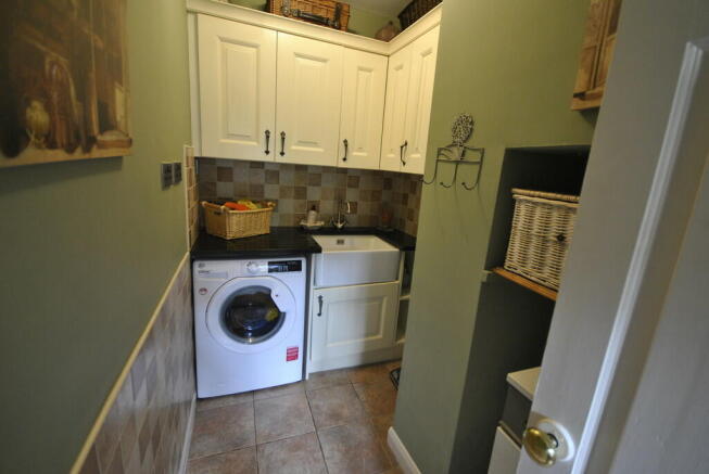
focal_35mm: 15
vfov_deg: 77.5
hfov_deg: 100.3
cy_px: 237
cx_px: 354
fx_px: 296
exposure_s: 1/20
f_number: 4
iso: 400
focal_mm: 10
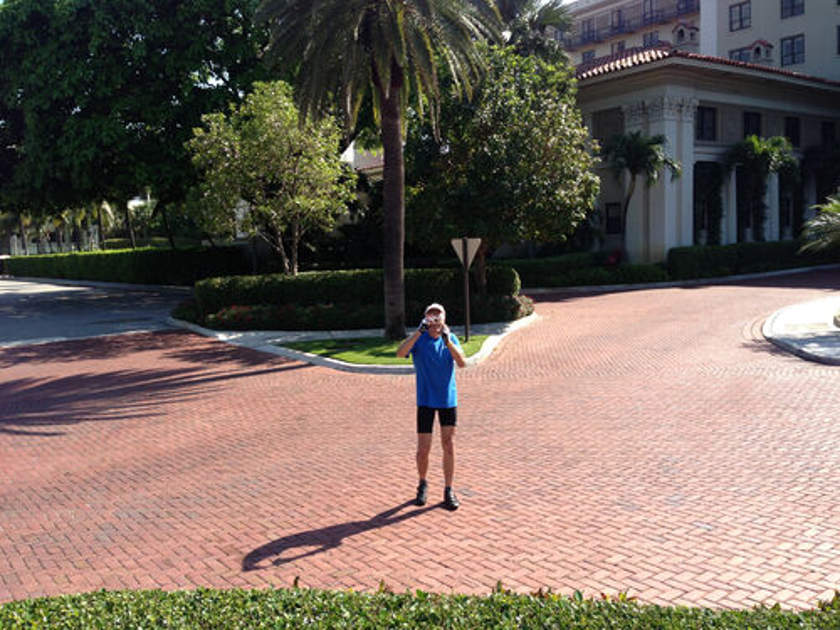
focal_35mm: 33
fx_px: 801
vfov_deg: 42.9
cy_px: 315
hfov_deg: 55.4
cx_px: 420
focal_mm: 4.13
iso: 50
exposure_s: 1/611
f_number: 2.4
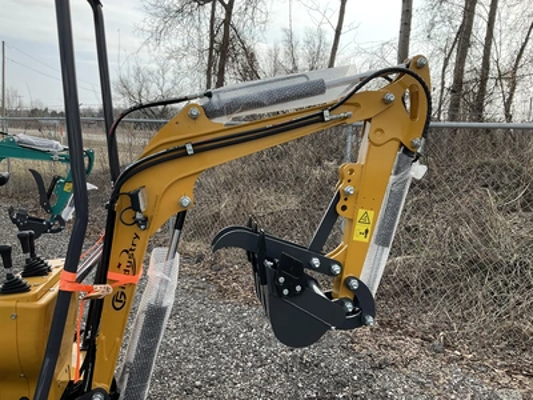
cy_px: 200
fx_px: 447
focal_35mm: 29
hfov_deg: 61.7
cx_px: 266
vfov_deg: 48.2
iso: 25
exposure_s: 1/1168
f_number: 1.8
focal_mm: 3
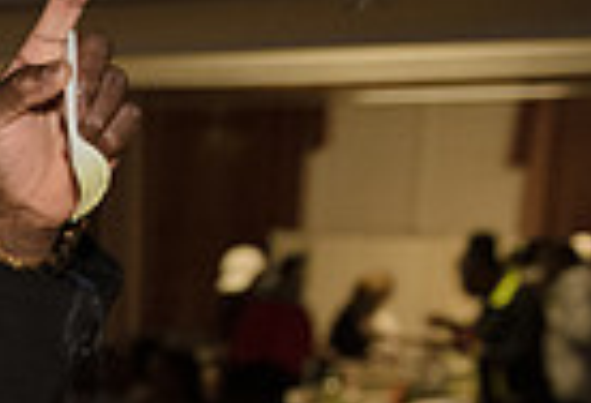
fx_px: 2330
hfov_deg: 12.9
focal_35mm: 141
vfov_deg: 9.5
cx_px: -526
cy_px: 688
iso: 2000
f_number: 3.5
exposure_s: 1/400
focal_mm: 29
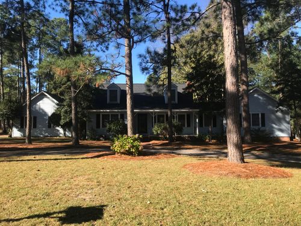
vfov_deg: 49.7
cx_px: 150
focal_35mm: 28
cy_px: 113
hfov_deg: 63.4
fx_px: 243
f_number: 1.8
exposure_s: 1/791
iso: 20
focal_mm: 3.99
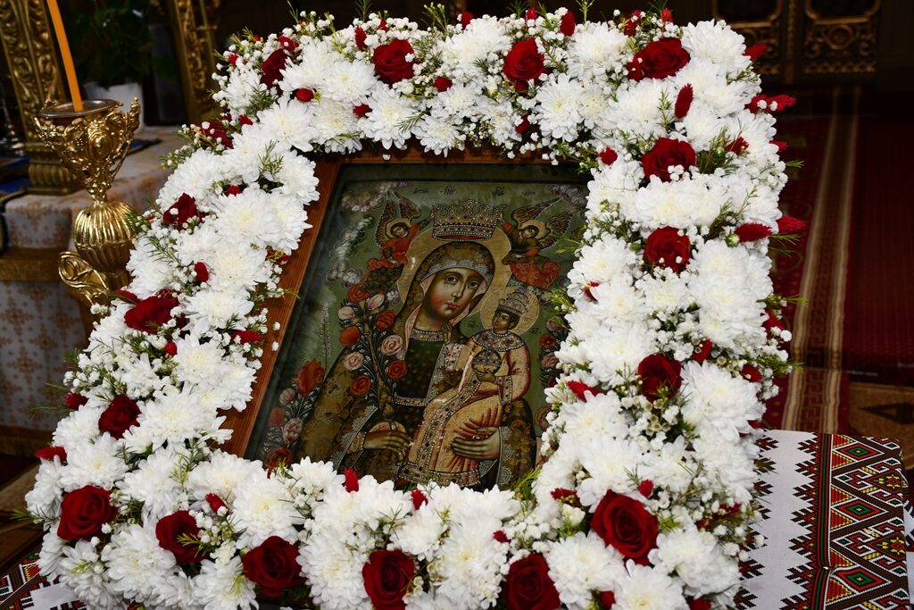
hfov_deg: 48.5
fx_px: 1016
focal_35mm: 40
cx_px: 457
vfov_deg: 33.4
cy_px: 305
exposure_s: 1/60
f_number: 4
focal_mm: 27
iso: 200
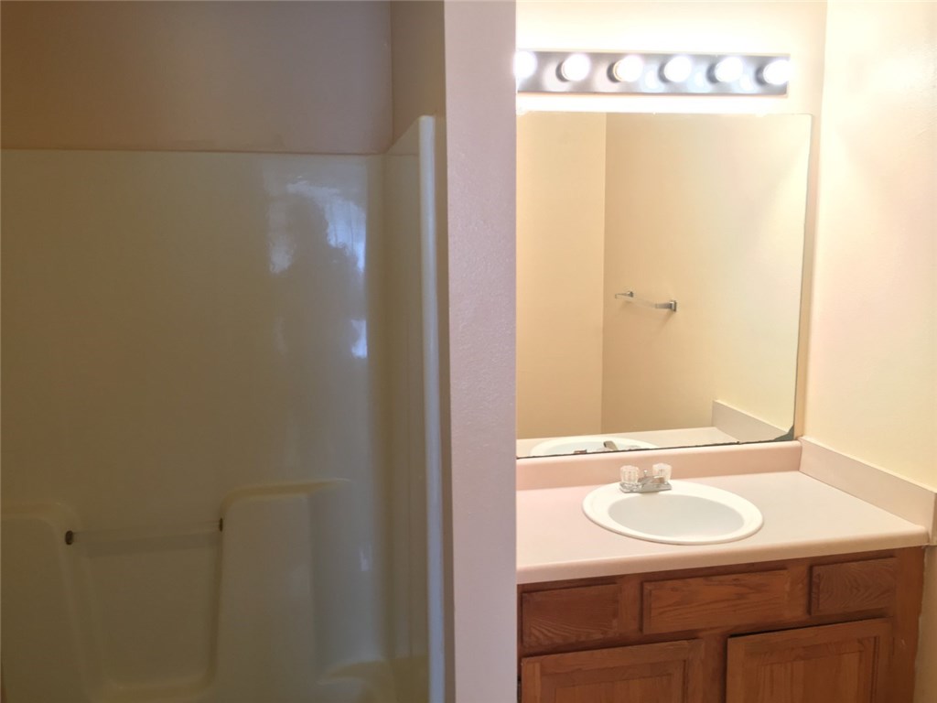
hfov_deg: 61.7
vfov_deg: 48.2
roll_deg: +1.3
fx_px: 785
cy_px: 352
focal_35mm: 29
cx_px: 468
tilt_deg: -8.1
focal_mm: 4.15
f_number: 2.2
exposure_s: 1/30
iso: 50
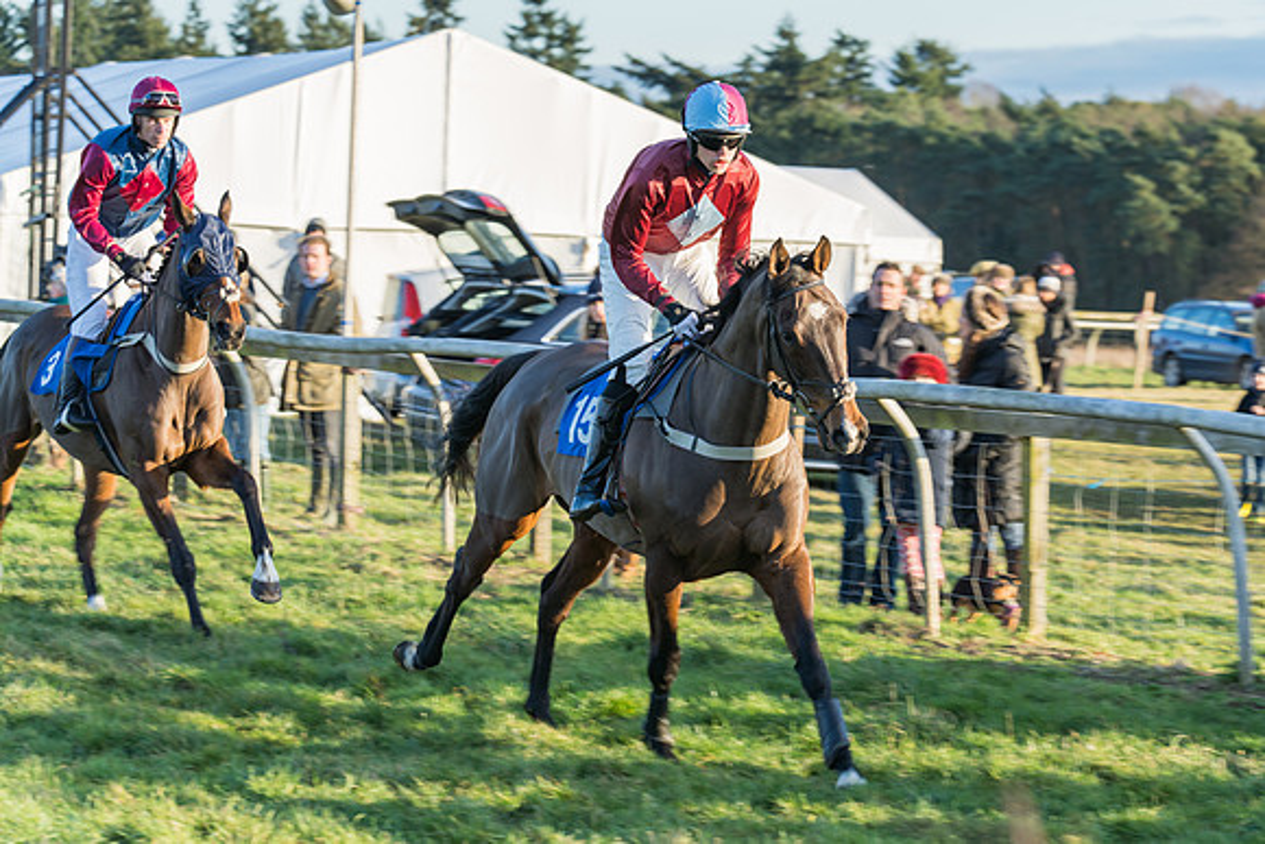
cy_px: 343
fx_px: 5692
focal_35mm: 162
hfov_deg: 12.7
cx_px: 839
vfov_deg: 8.5
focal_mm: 122
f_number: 5.6
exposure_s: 1/200
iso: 200
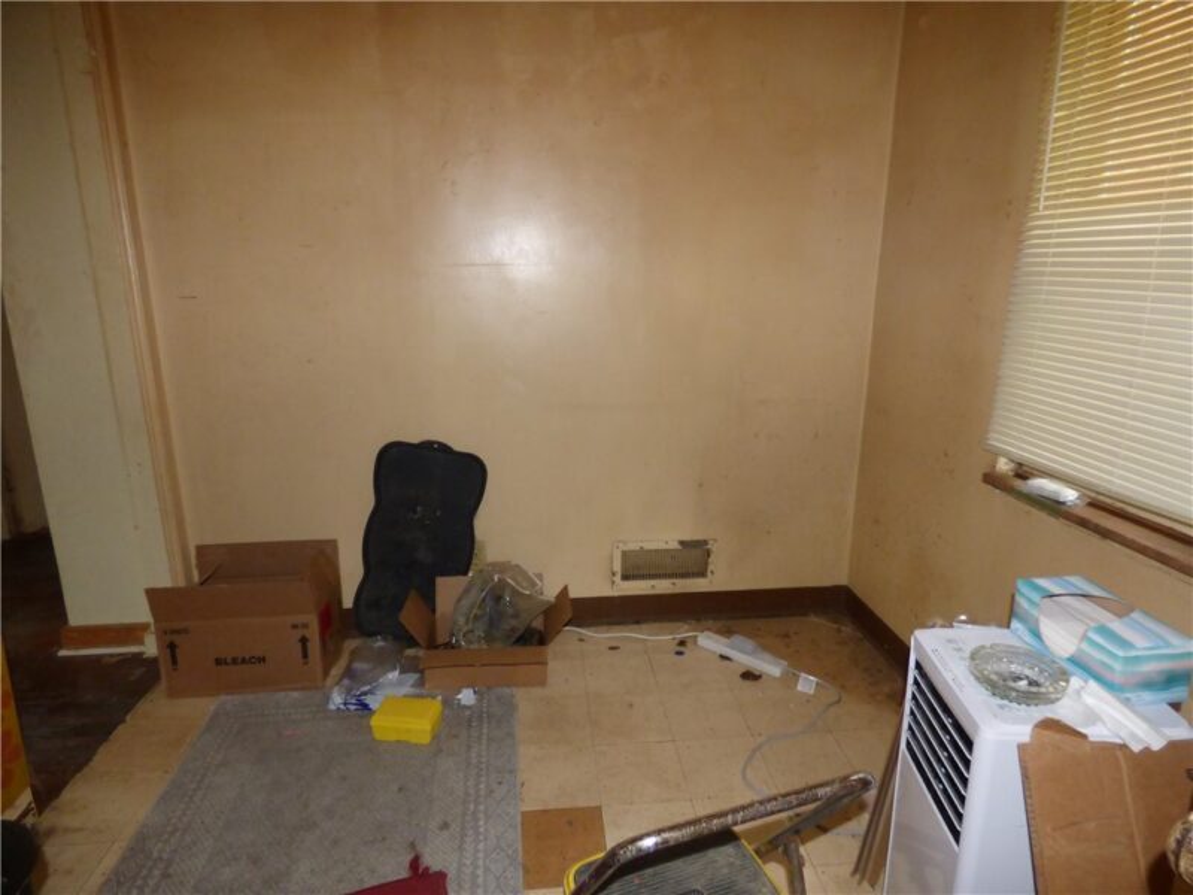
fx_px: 689
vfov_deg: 66.0
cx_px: 596
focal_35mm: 20
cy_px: 448
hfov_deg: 81.7
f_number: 2.8
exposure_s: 1/60
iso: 400
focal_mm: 3.58
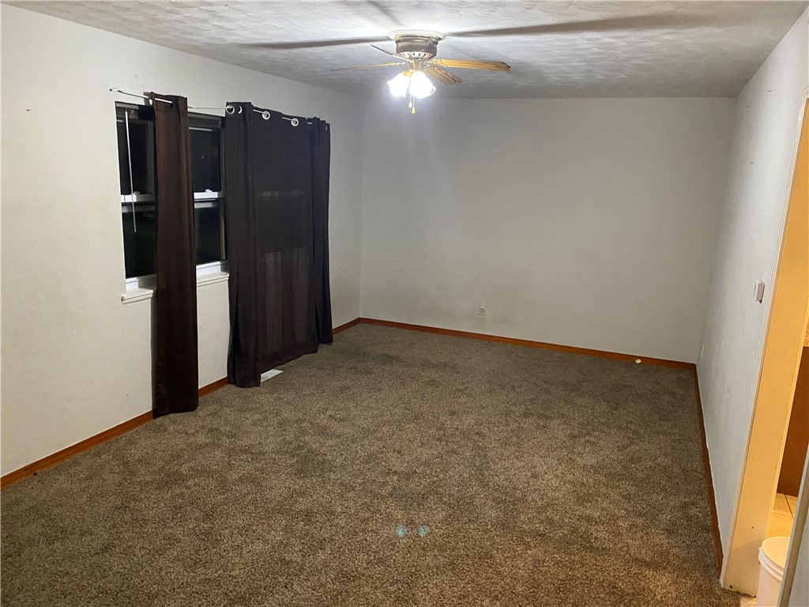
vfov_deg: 53.1
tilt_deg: -13.8
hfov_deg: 67.3
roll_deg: -2.2
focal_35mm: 26
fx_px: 608
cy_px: 304
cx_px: 404
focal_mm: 4.25
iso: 500
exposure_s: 1/40
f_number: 1.8
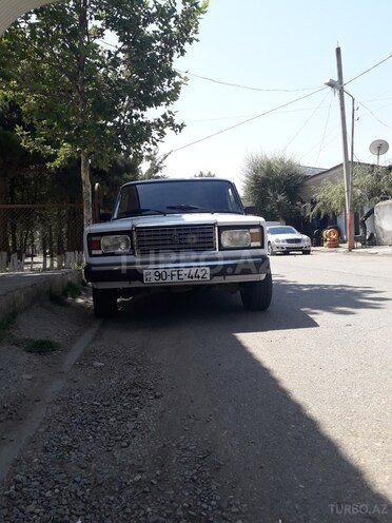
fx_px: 408
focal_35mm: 27
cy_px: 262
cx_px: 196
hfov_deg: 51.4
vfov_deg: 65.3
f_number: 1.9
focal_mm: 3.6
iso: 40
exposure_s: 1/989
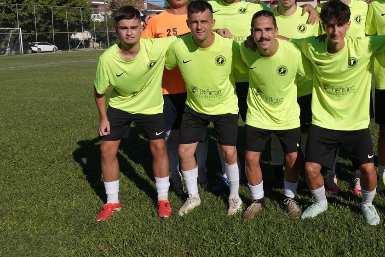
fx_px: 460
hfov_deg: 44.4
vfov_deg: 31.0
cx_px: 273
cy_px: 91
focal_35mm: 43
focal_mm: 11.6
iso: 125
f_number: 4
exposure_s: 1/250
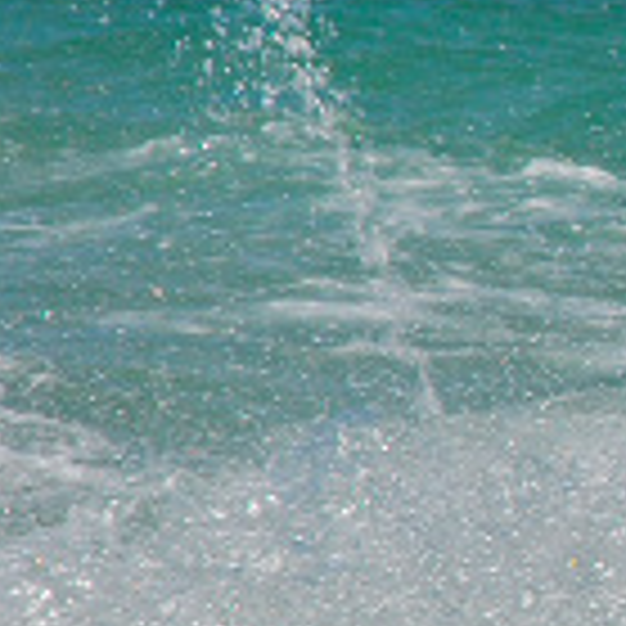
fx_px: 17270
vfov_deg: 2.1
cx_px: 1491
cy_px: 381
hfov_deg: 2.1
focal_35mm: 844
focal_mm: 135
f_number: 16
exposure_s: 1/350
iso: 320
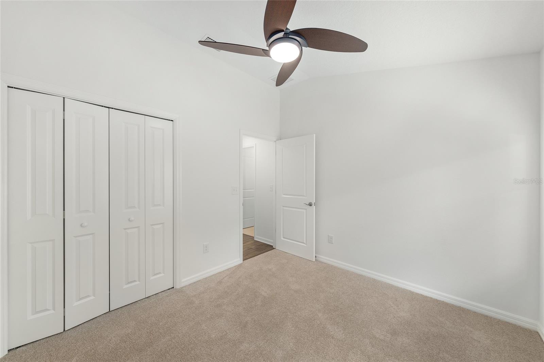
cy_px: 181
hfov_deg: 108.3
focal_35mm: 13
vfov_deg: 85.4
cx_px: 272
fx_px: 196
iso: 400
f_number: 8
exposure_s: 1/25
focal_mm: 13
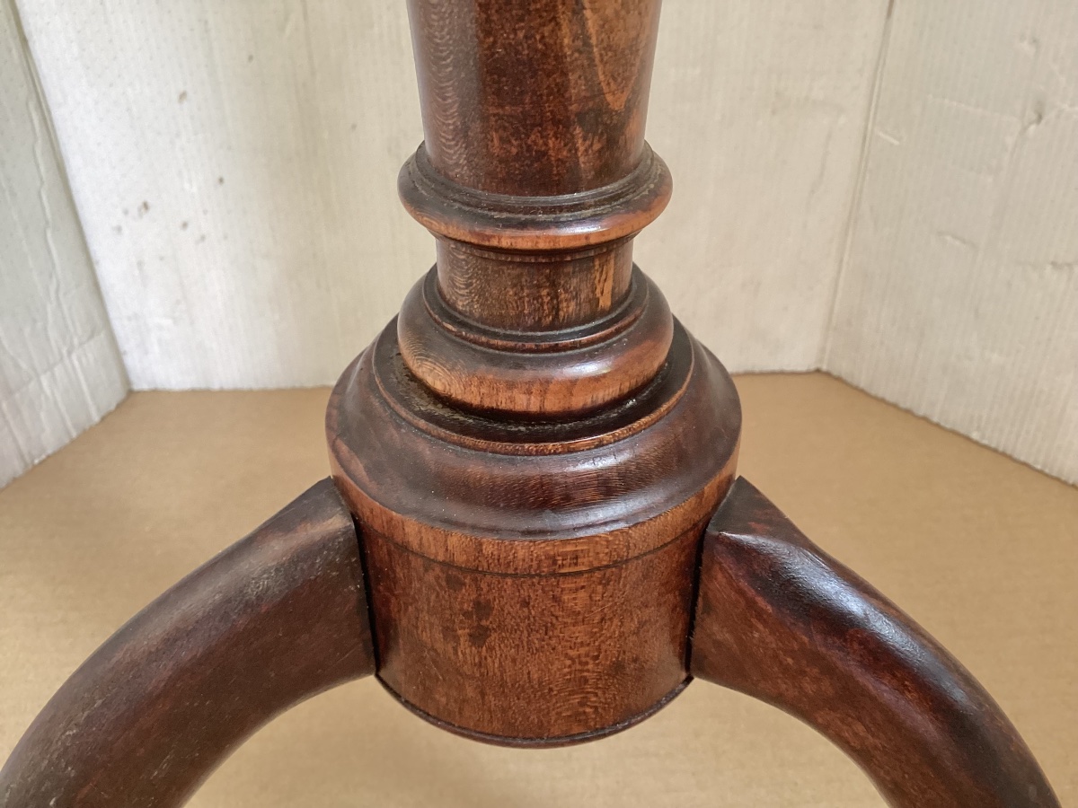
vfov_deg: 45.4
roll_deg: -2.8
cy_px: 404
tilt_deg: -36.8
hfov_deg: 58.4
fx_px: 965
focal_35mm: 31
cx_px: 539
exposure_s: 1/33
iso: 250
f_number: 2.4
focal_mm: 3.3
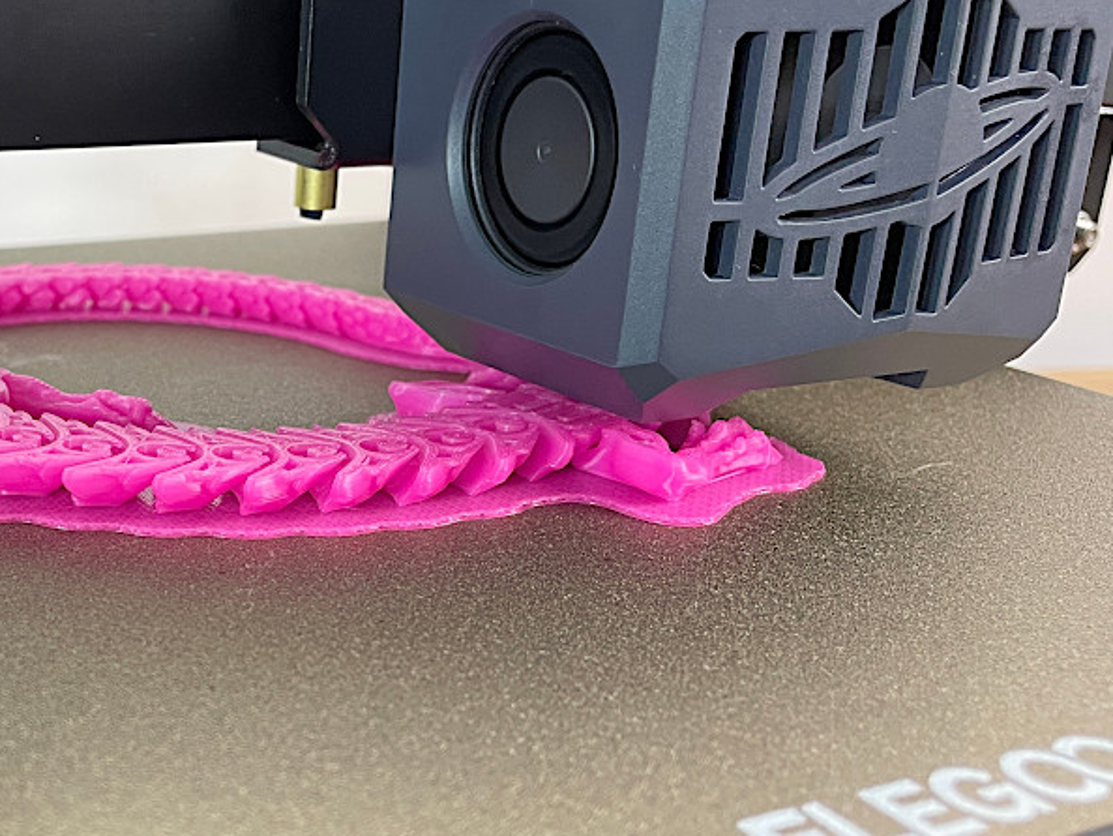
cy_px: 315
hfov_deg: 52.0
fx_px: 1126
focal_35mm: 35
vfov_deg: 40.5
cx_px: 407
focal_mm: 4.2
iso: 125
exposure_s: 1/50
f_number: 1.6
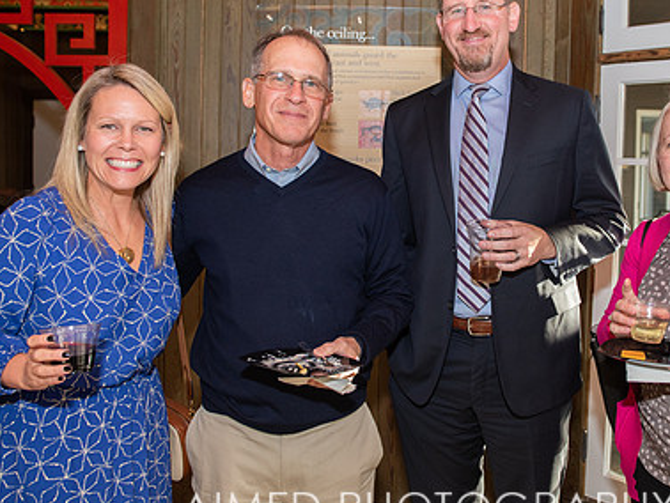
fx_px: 717
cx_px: 444
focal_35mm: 37
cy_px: 200
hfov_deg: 49.3
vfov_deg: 38.5
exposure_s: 1/250
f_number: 3.5
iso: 800
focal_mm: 24
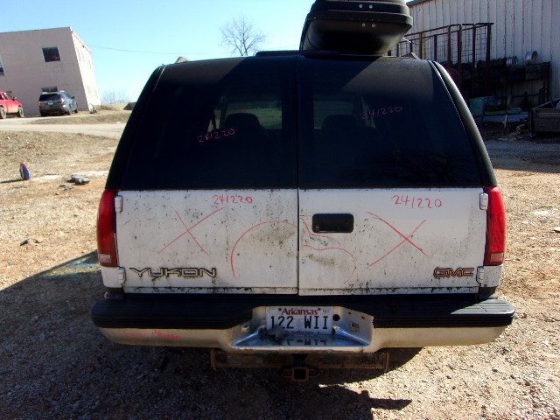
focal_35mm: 27
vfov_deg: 51.4
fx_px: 437
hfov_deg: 65.3
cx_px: 280
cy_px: 210
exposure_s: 1/45
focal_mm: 4.9
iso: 80
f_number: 10.4
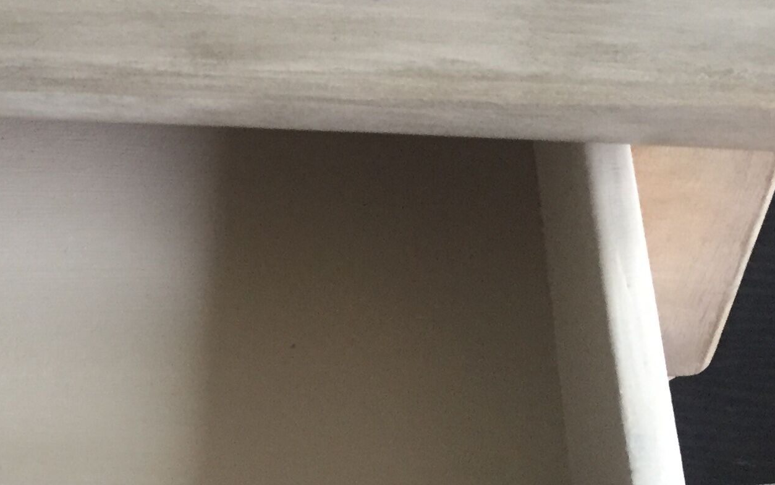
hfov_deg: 24.8
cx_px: 27
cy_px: 163
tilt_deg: -47.5
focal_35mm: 80
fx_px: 1690
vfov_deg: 16.3
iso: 250
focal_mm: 4.15
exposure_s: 1/33
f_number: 2.2
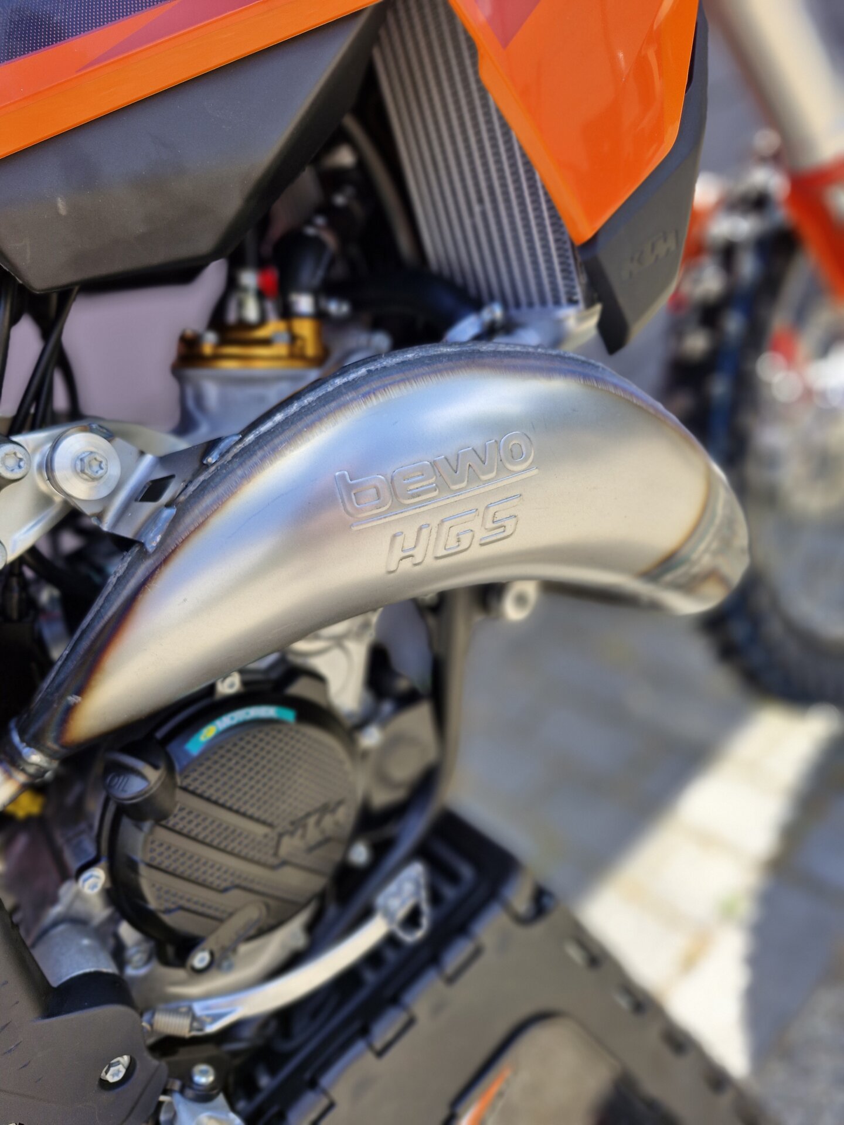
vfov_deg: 73.9
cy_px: 562
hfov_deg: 58.9
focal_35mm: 23
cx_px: 422
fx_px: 748
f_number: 1.8
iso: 50
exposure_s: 1/318
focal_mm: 5.54
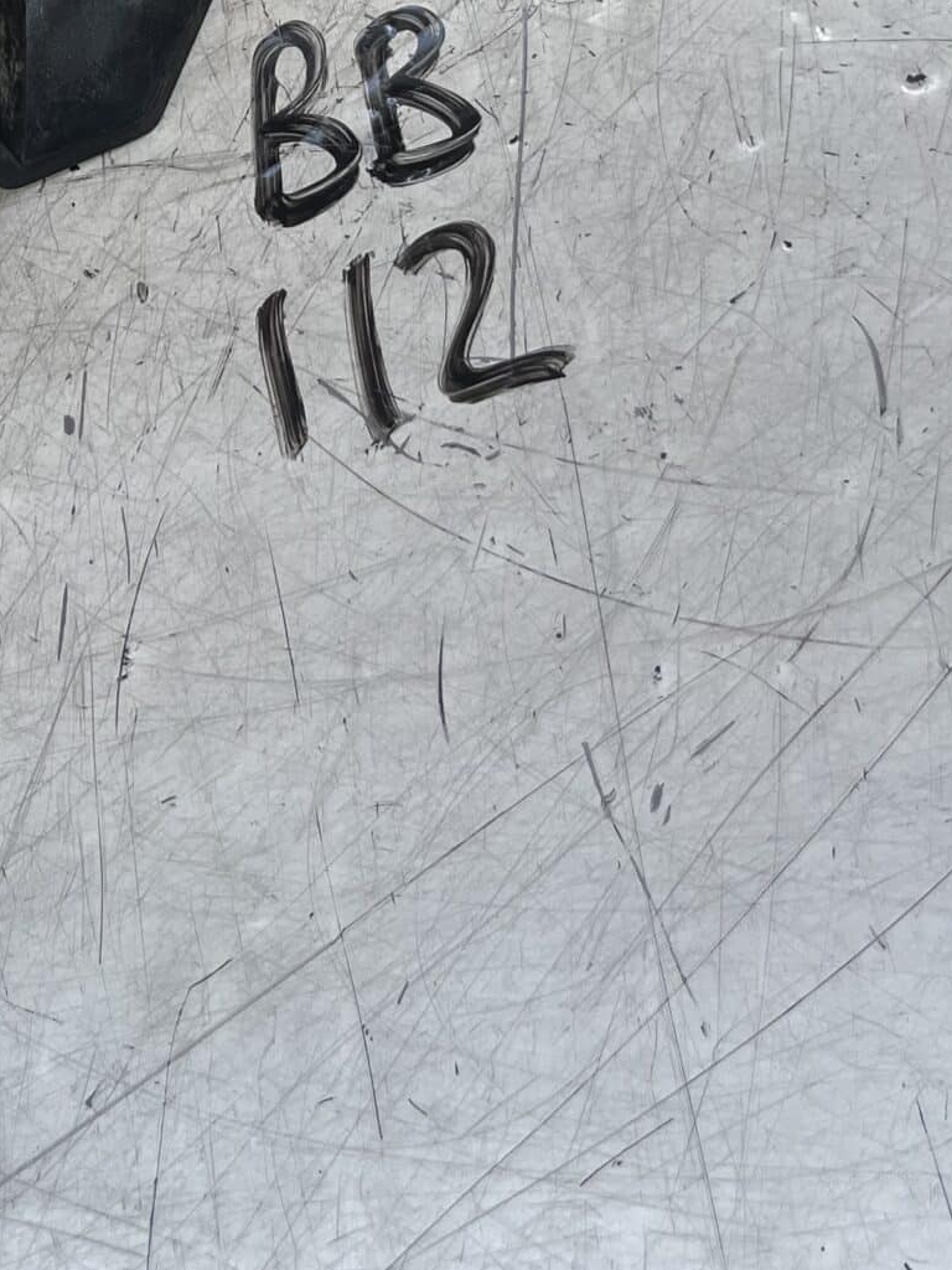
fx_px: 2383
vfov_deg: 27.2
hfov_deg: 22.4
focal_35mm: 65
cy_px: -140
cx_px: 234
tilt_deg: -67.4
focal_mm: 5.1
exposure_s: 1/122
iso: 80
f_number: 1.6
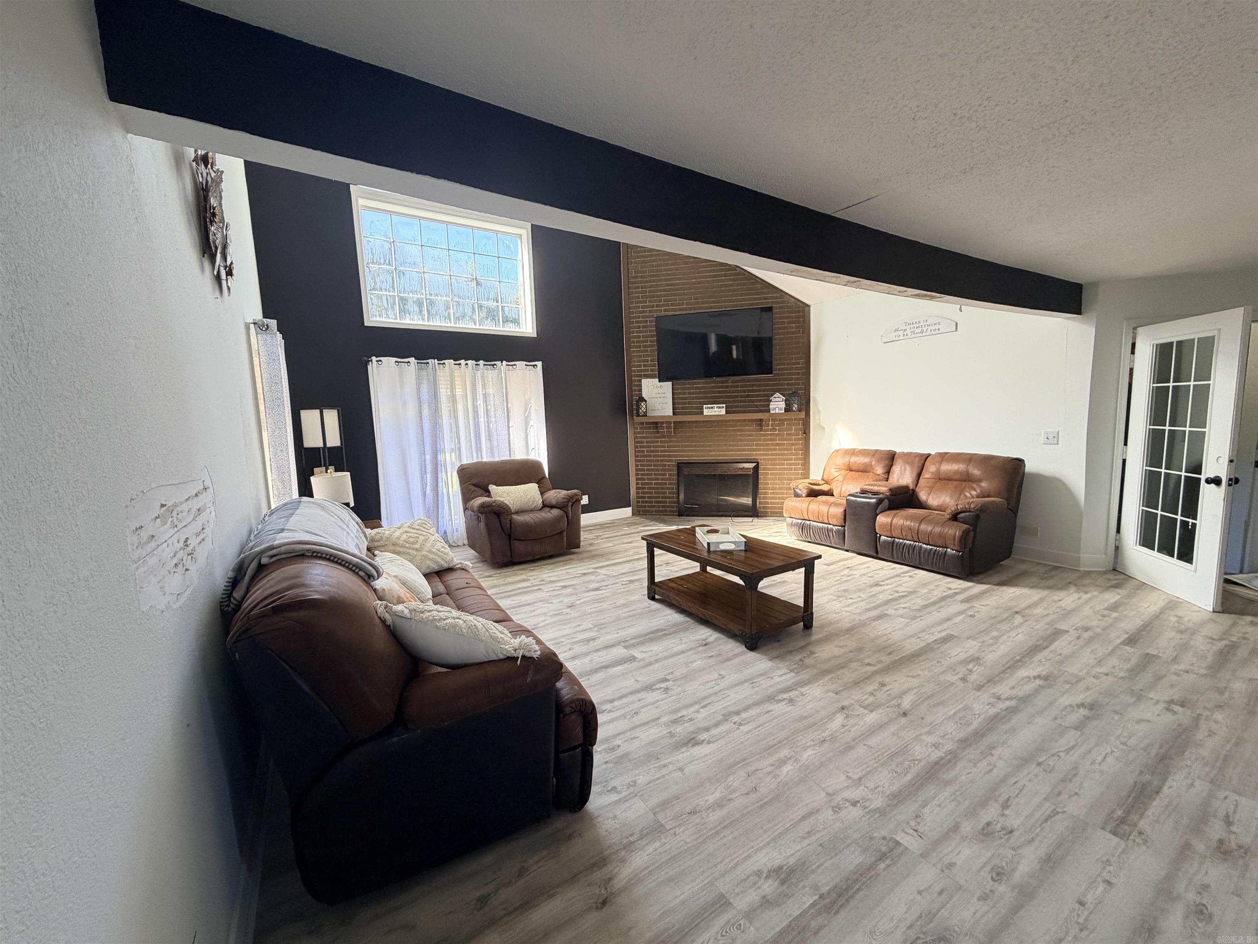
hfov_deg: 102.1
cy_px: 472
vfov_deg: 85.7
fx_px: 509
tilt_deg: -7.2
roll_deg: +2.9
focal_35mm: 14
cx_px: 629
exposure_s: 1/121
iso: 160
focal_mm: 2.22
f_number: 2.2
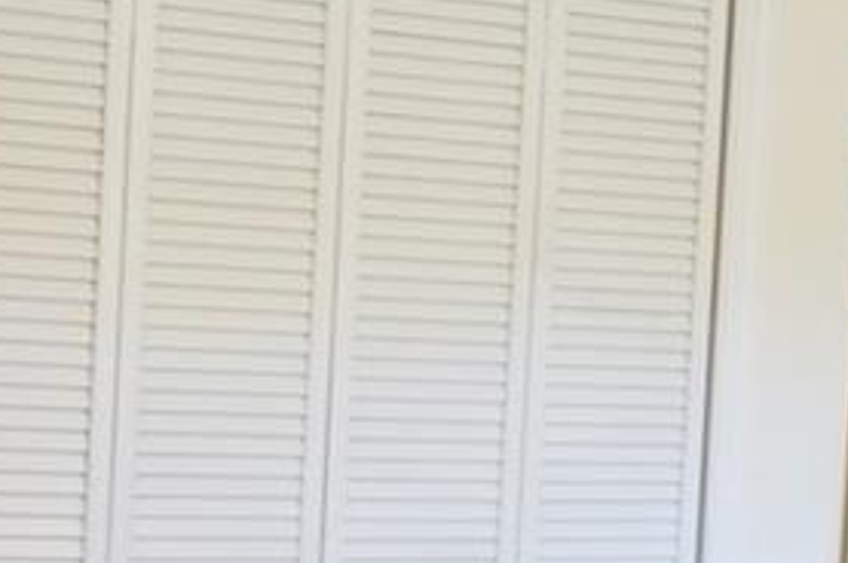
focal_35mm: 104
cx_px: 1035
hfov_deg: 18.6
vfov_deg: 13.1
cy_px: 467
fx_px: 2447
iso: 450
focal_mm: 12
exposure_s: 1/20
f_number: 4
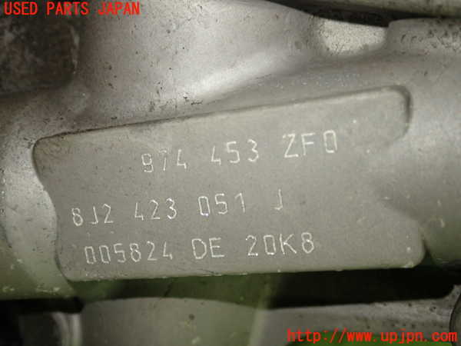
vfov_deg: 32.9
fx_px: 586
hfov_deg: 42.9
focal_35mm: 44
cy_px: 173
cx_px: 230
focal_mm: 7.84
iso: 250
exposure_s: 1/40
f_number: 2.9
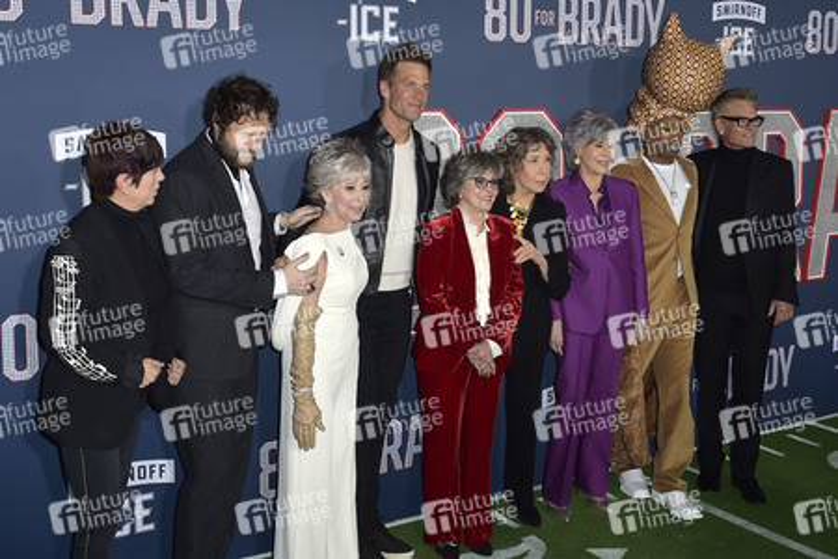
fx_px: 745
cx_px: 419
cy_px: 280
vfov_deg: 41.1
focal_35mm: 32
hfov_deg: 58.7
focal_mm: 32
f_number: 6.3
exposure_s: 1/250
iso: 400
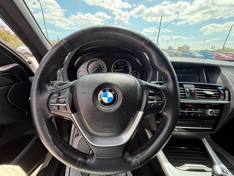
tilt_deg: -22.2
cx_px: 117
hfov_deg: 102.1
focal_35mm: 14
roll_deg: -2.7
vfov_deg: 85.7
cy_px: 88
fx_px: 95
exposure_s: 1/166
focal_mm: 2.22
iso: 64
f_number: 2.2
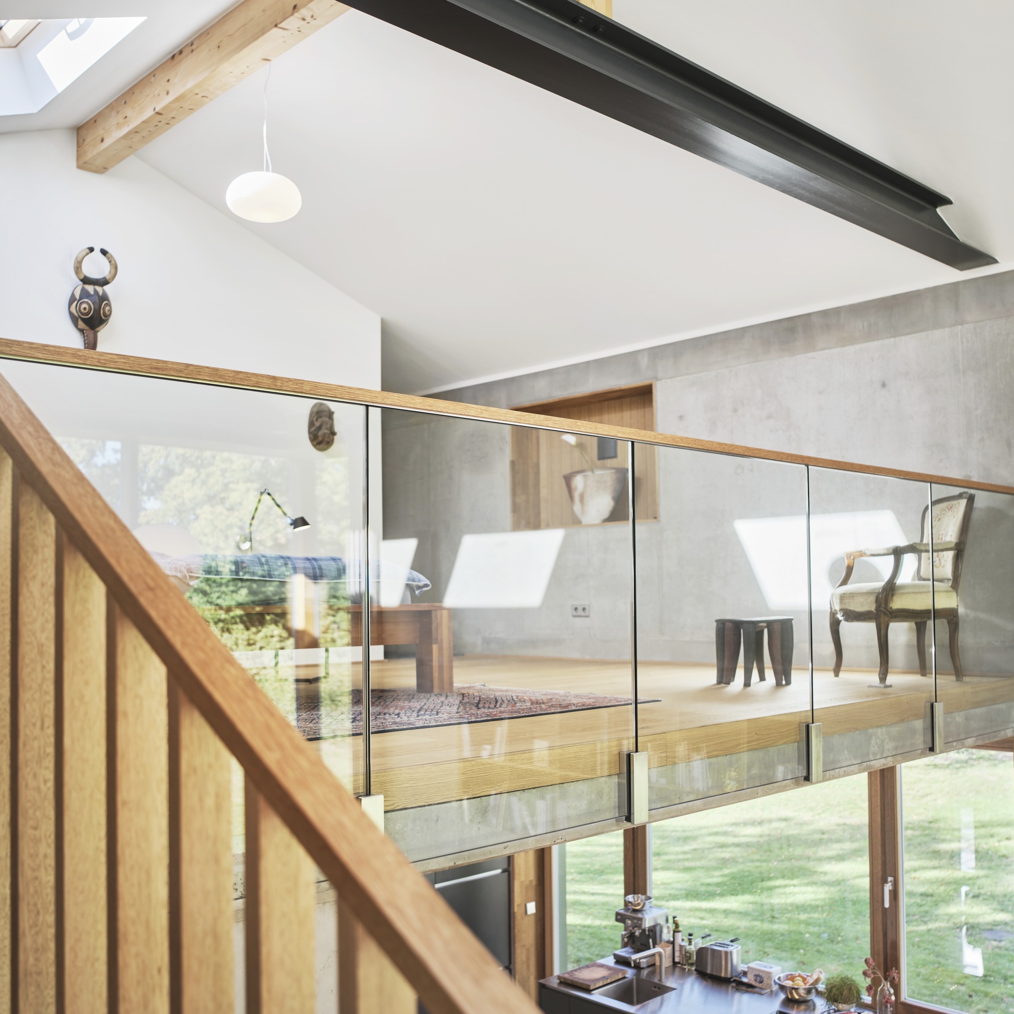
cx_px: 505
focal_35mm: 34
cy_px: 381
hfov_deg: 48.5
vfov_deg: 48.0
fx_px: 1127
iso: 125
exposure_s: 1/80
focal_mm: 35
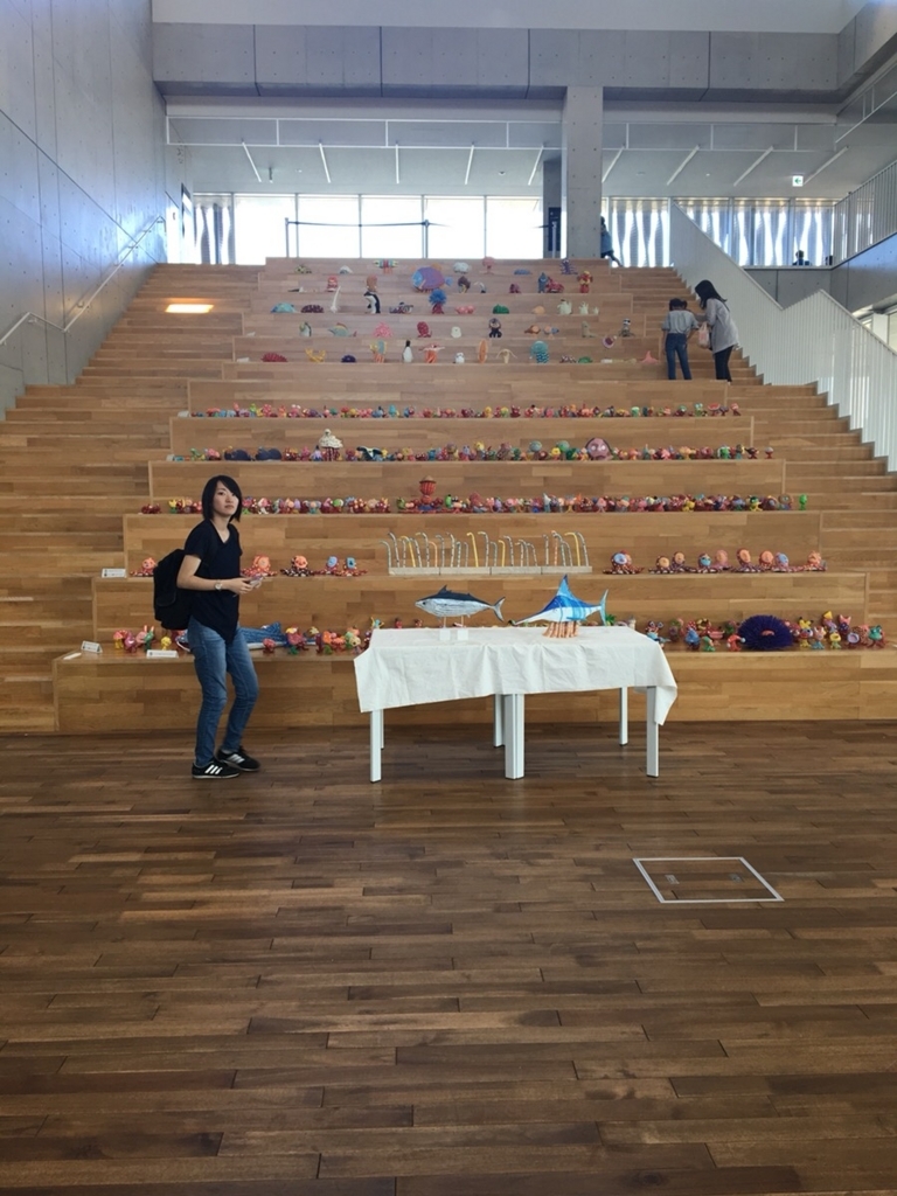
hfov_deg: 48.2
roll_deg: +0.0
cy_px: 598
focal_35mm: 29
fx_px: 1002
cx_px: 448
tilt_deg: -4.4
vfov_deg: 61.7
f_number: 2.2
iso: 32
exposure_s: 1/60
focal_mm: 4.15
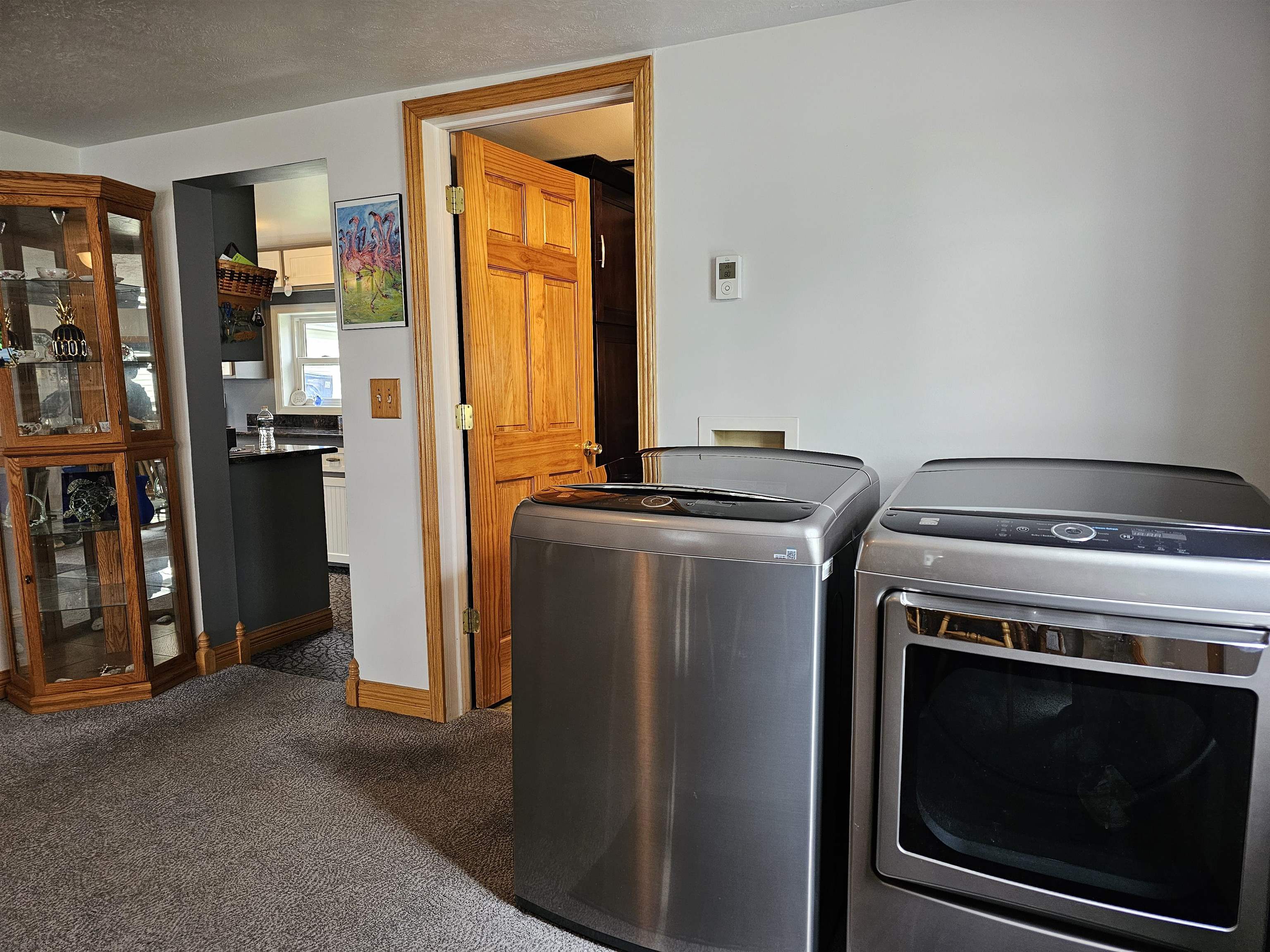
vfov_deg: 58.9
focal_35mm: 23
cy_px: 476
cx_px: 635
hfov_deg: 73.9
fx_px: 844
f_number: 1.7
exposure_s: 1/120
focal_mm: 6.3
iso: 400
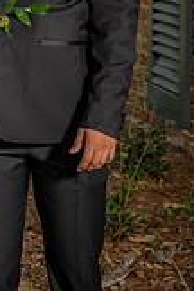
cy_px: -22
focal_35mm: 142
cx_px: -14
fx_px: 1148
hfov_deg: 9.6
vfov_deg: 14.2
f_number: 5.6
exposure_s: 1/160
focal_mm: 51
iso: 100
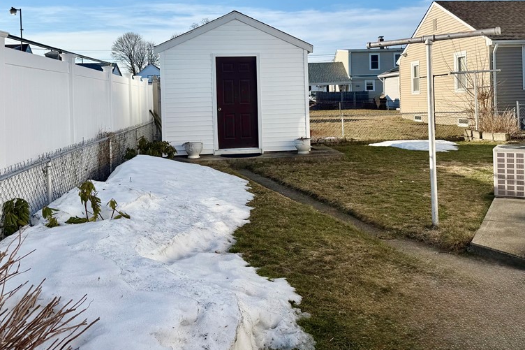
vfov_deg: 38.2
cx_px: 279
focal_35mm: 34
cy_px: 102
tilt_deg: -1.8
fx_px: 496
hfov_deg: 55.8
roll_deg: +2.1
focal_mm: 6.76
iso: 80
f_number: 1.78
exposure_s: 1/5319
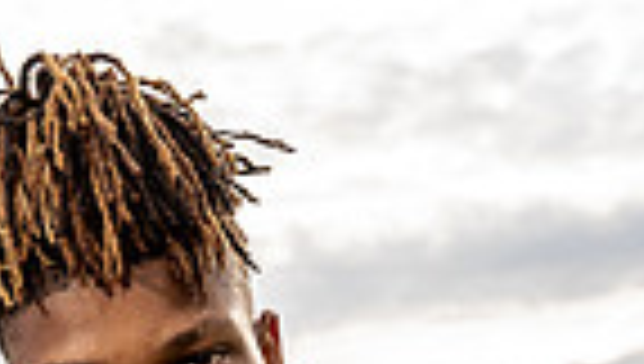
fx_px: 1967
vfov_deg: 9.4
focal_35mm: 115
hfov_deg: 18.6
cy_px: 899
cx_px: 239
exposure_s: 1/250
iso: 100
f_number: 5.6
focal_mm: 35
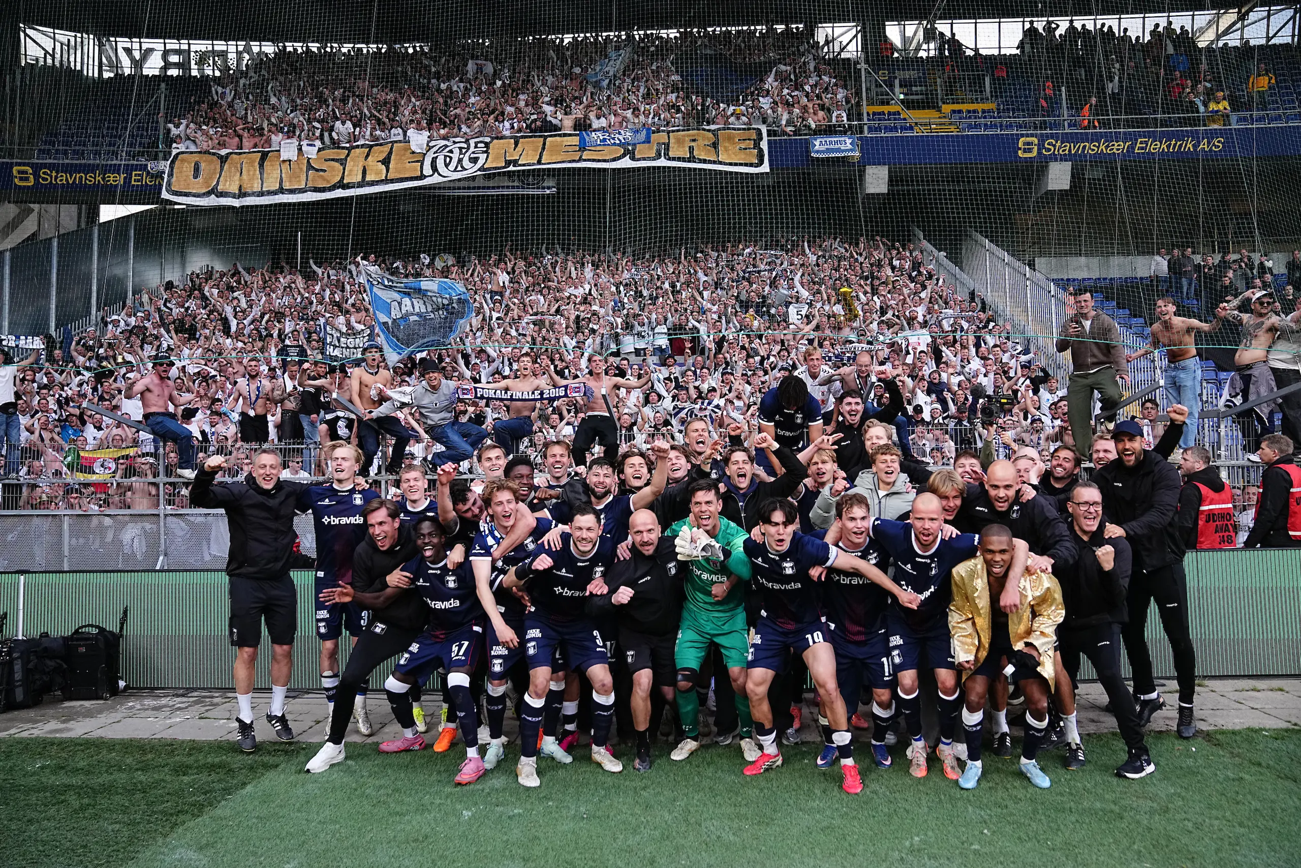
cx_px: 650
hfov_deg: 73.7
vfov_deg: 53.1
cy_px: 434
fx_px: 867
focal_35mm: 24
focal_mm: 24
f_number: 2.8
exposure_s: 1/1250
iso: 2000
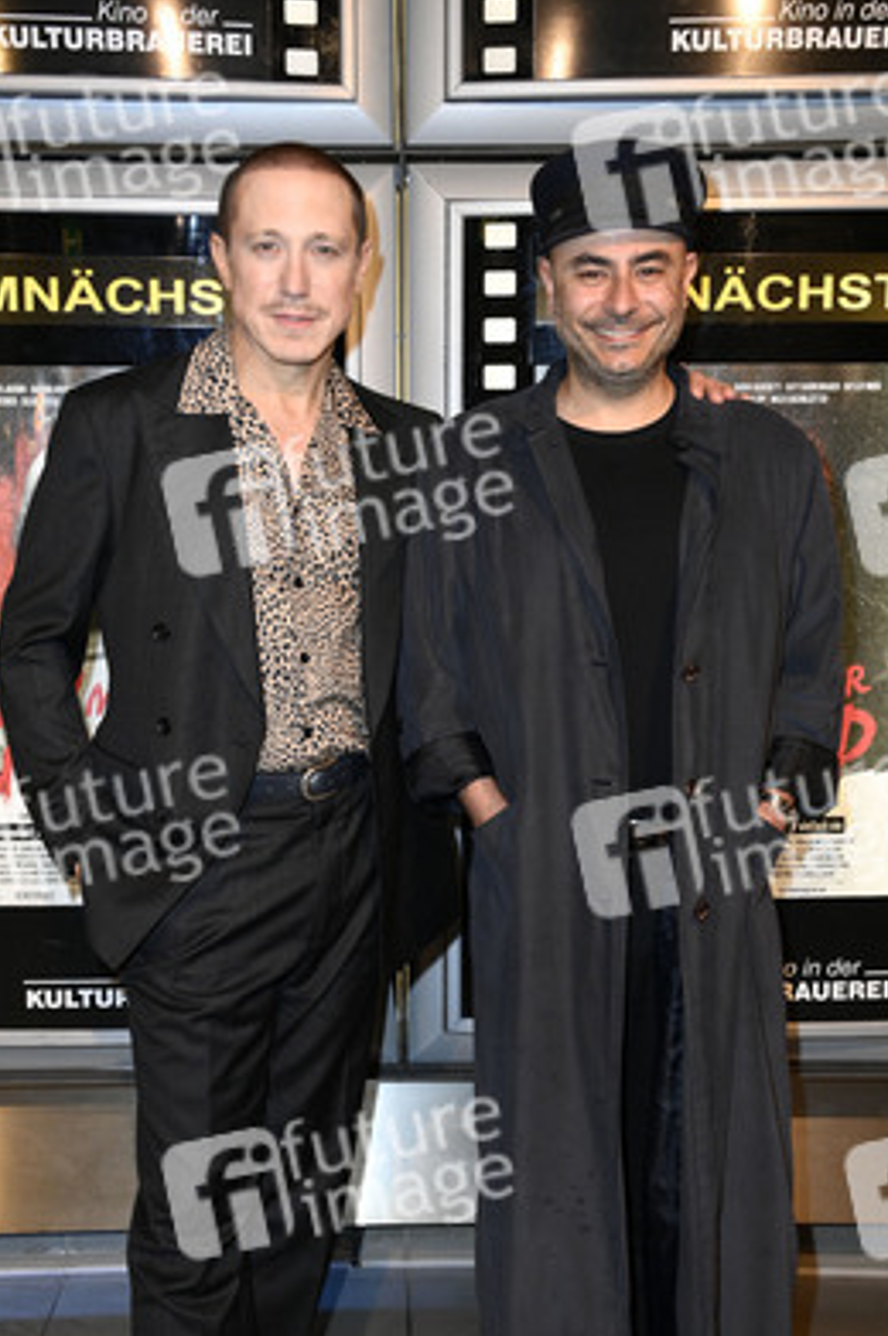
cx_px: 437
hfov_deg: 29.2
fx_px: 1705
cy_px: 666
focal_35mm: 46
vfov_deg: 42.8
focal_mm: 45
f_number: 5.6
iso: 4000
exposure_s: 1/250
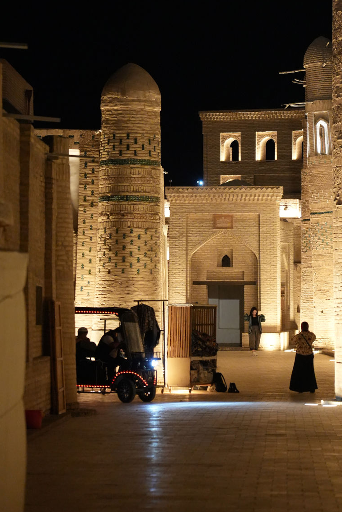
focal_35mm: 148
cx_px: 233
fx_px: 2108
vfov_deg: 13.9
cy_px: 189
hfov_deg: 9.3
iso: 8000
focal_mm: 105
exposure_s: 1/160
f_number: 4
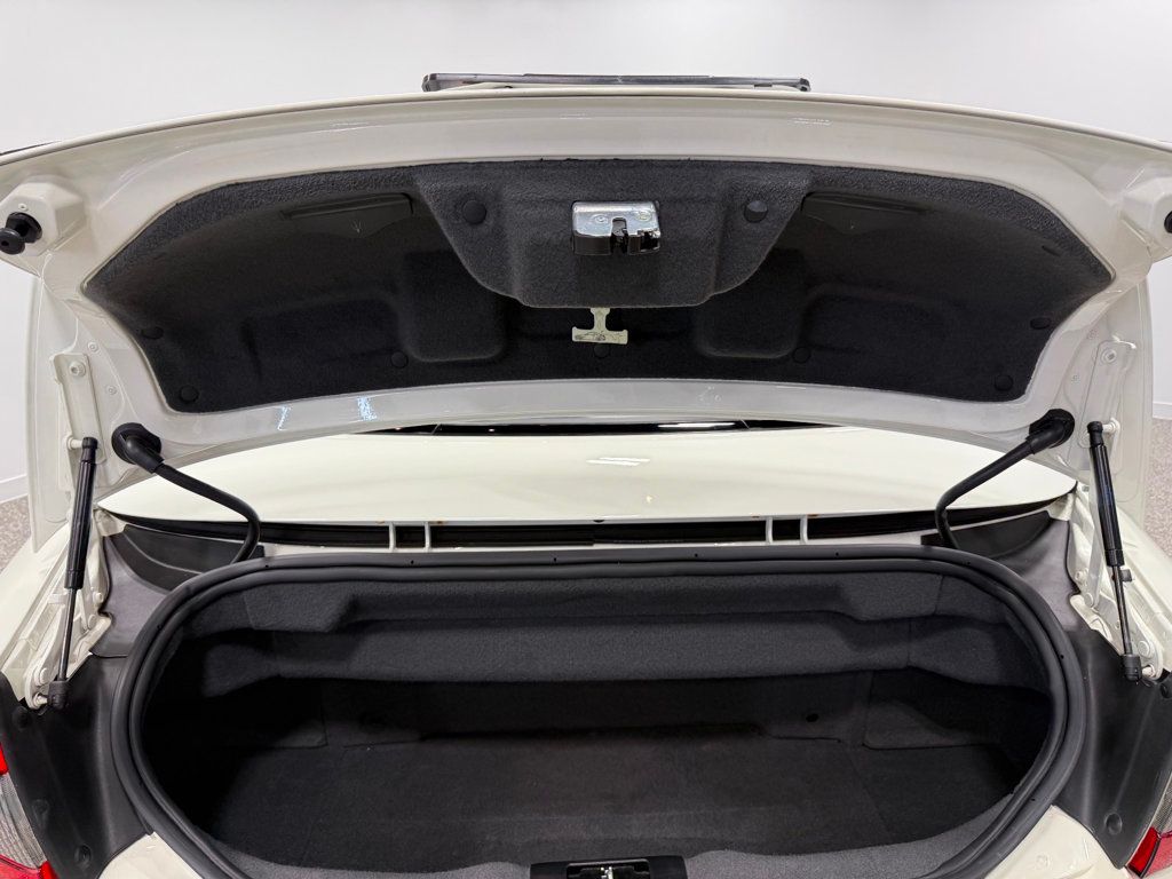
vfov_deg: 56.8
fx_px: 813
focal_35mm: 24
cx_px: 586
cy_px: 440
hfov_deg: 71.6
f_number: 1.78
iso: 64
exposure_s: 1/135
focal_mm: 6.76
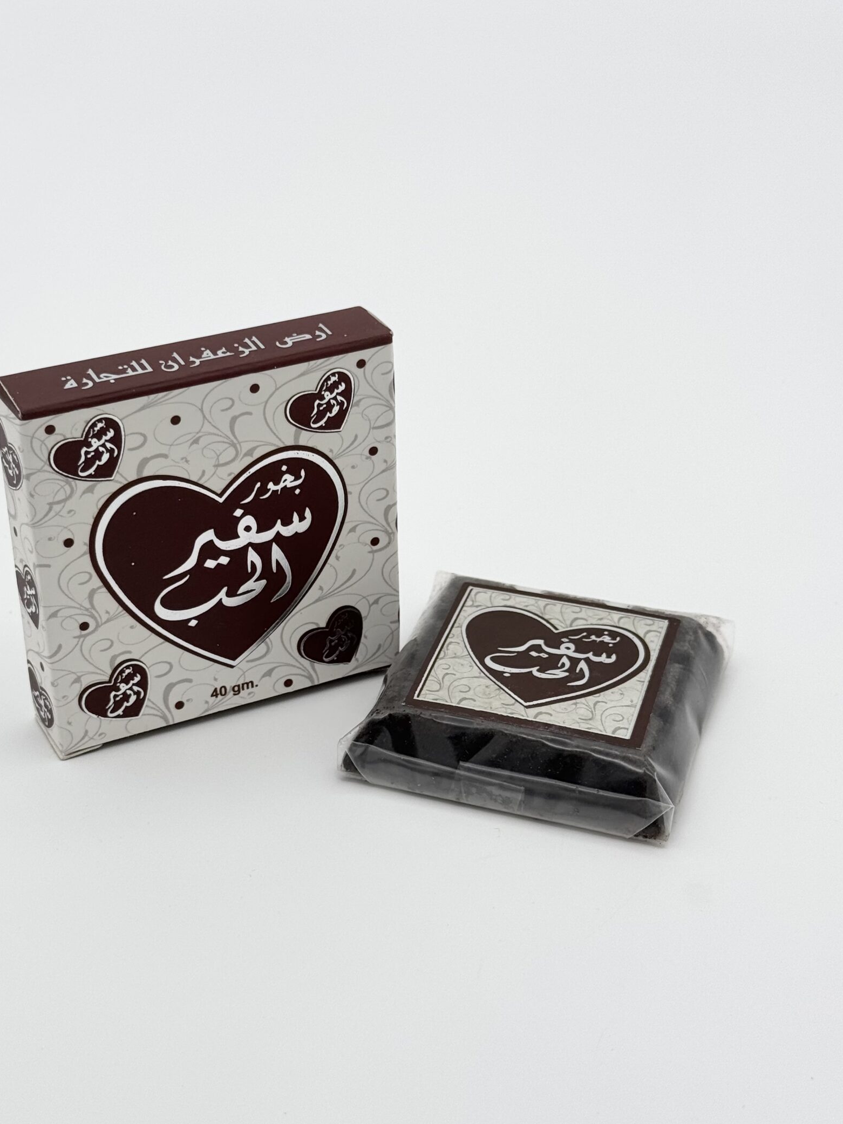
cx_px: 342
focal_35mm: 59
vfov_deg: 32.7
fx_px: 1916
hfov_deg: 24.8
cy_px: 575
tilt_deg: -32.6
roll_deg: -0.2
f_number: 1.78
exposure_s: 1/783
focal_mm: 6.76
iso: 64
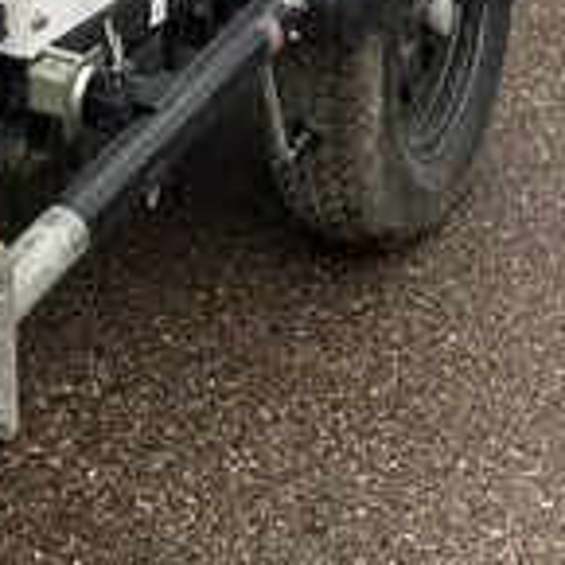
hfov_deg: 14.9
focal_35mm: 116
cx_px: 47
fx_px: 2142
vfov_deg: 12.8
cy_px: -625
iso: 50
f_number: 1.6
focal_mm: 5.1
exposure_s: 1/407
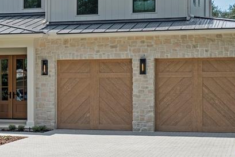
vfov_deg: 18.1
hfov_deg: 26.3
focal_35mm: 75
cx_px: 32
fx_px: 490
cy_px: 40
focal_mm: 30
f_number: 8
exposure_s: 1/320
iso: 320
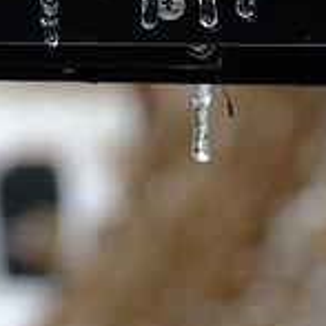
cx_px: -208
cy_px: -353
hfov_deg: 2.7
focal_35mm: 642
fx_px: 6840
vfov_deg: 2.7
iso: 200
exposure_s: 1/140
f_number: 5
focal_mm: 67.1
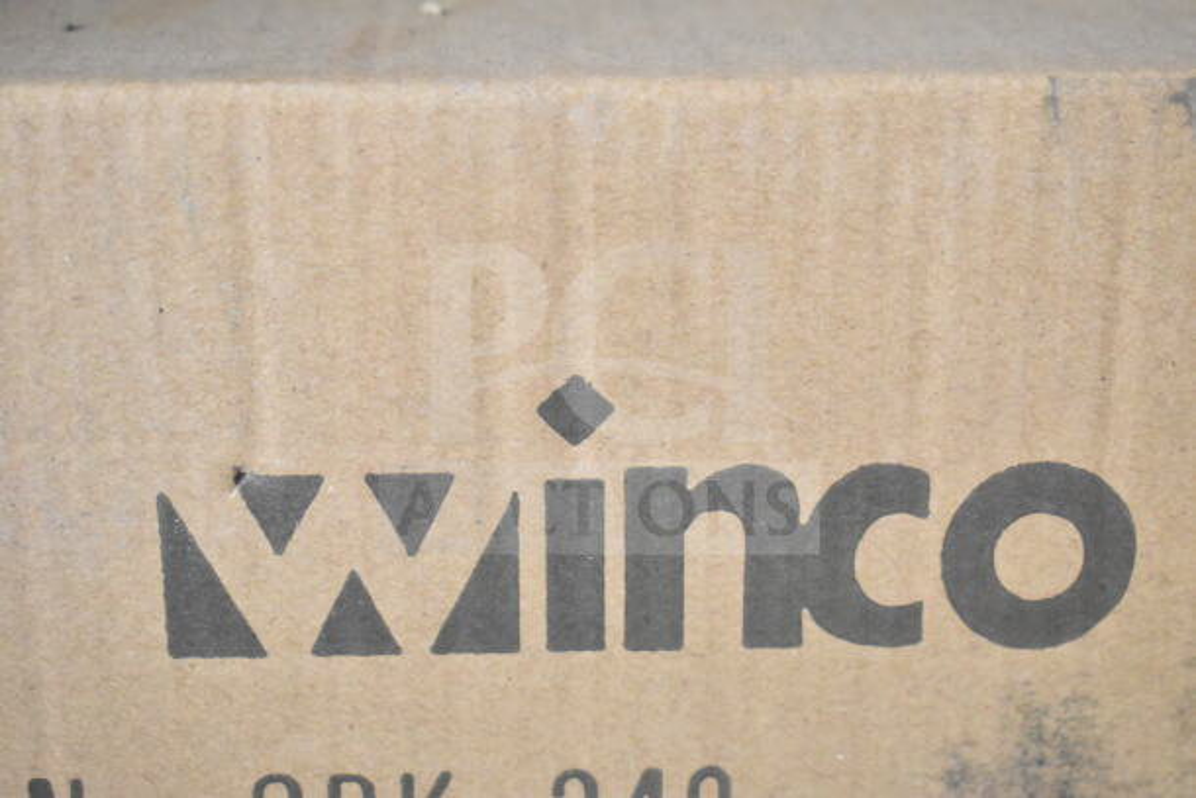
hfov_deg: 28.1
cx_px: 598
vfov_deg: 18.9
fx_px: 2392
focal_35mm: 72
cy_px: 399
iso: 11400
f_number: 5.3
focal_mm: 48
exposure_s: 1/80
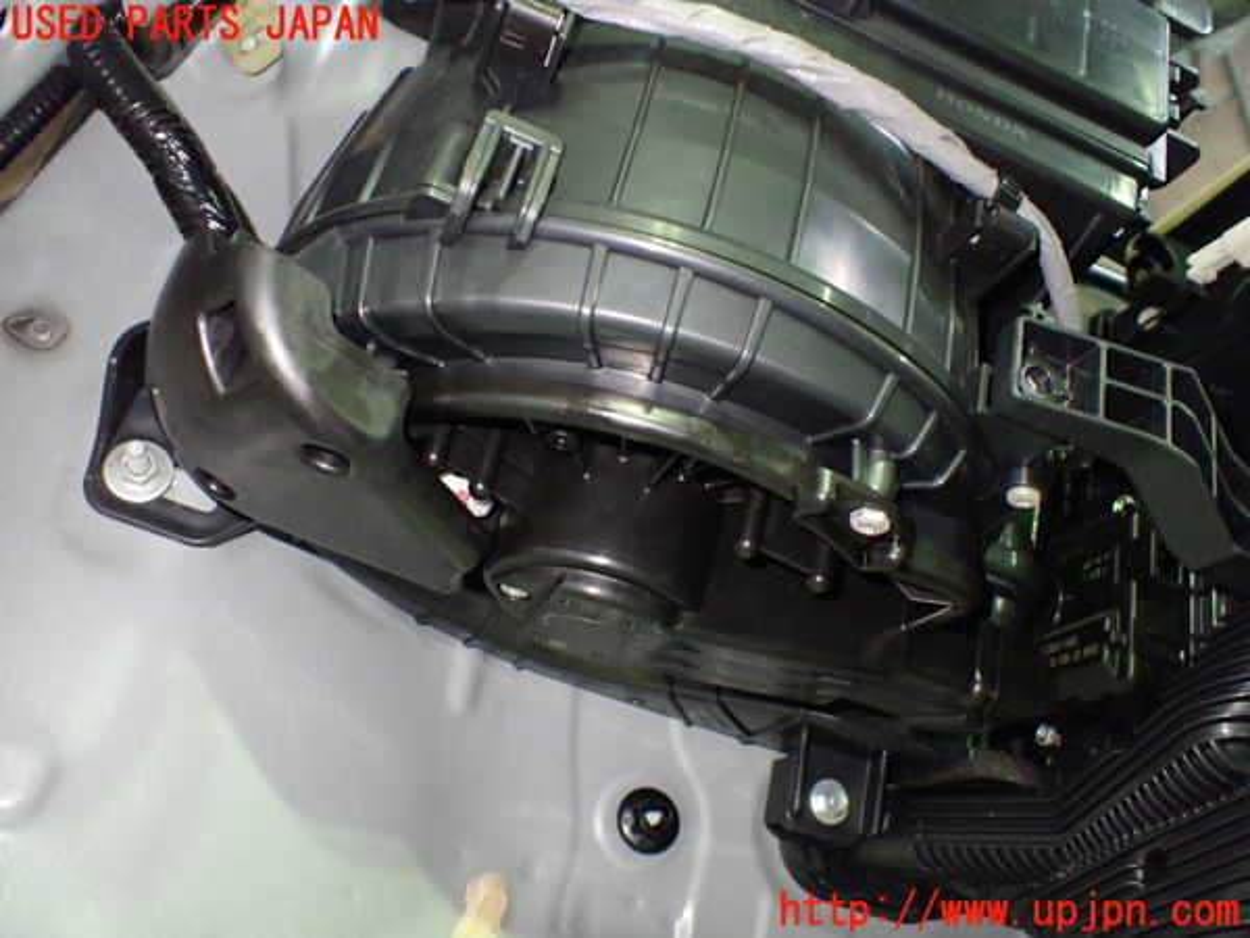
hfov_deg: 60.0
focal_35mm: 30
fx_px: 1083
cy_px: 469
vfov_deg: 46.8
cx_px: 625
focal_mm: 5.4
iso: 1000
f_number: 2.3
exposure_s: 1/30
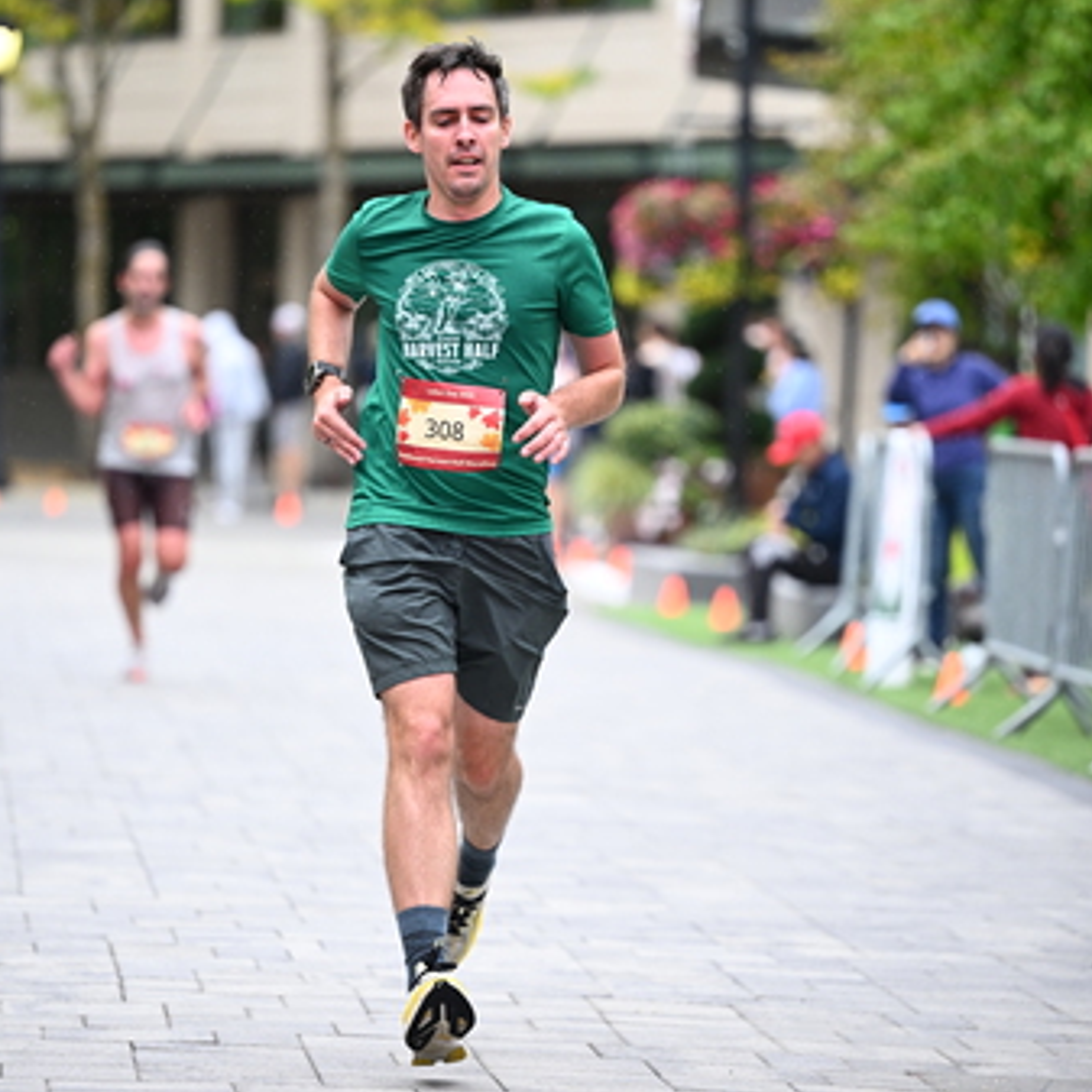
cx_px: 552
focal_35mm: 222
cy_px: 574
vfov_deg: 7.9
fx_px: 7923
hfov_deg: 7.9
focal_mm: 160
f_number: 2.8
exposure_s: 1/1600
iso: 1250
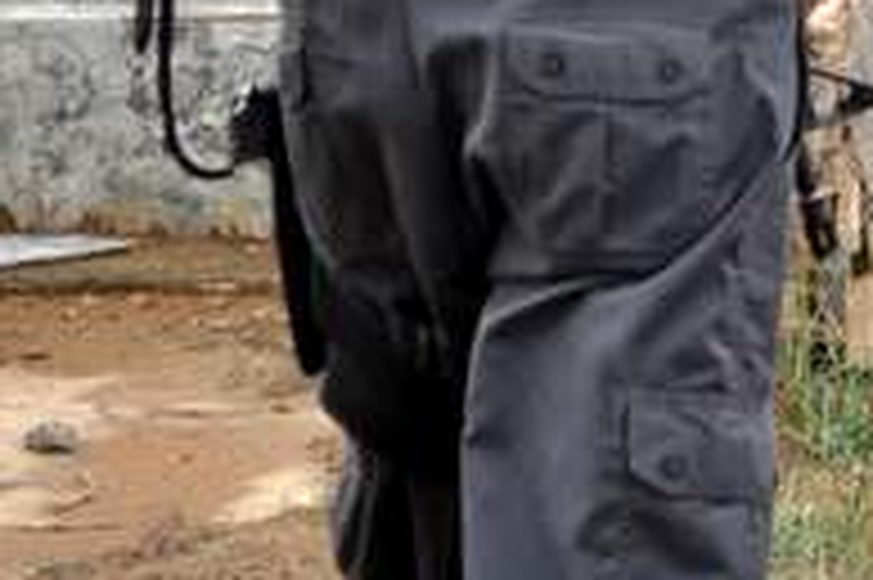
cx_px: 1485
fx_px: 7215
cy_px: -411
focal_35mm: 298
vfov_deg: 4.6
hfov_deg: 6.8
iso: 400
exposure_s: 1/320
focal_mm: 55
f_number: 9
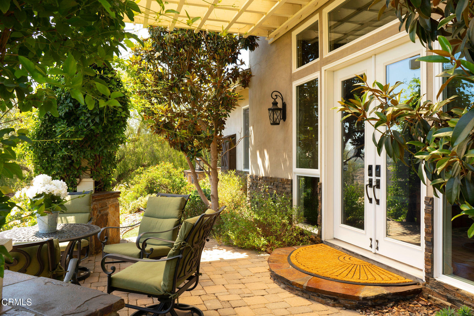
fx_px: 369
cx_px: 237
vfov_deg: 46.4
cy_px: 158
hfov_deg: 65.5
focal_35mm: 28
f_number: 11
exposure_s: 1/25
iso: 100
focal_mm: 28
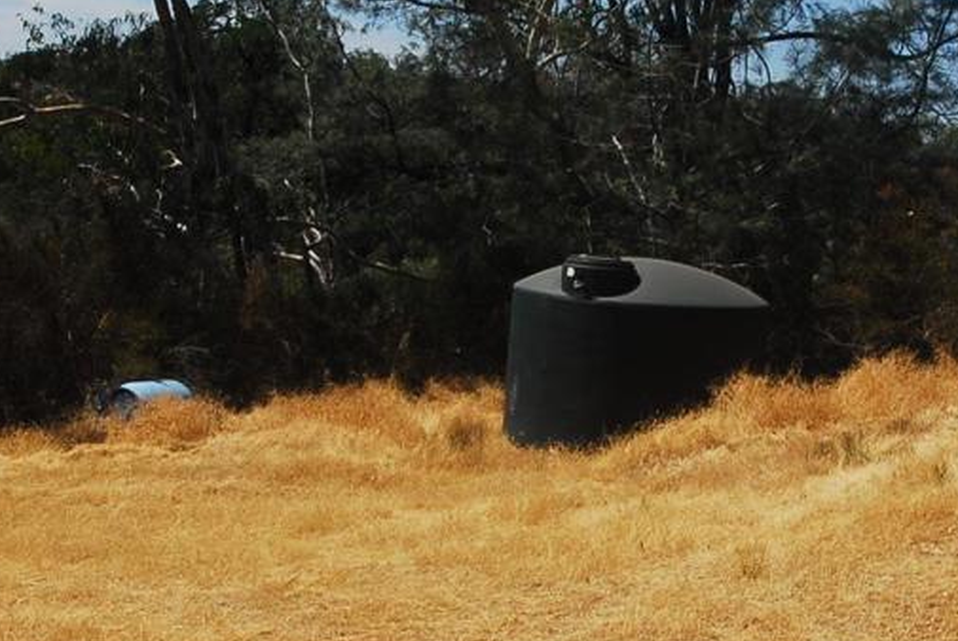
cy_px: 310
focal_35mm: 73
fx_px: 1945
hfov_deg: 27.6
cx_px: 607
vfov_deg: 18.7
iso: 100
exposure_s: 1/100
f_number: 18
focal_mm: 24
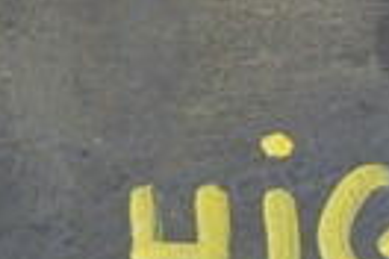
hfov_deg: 6.9
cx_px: 648
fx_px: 3144
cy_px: 269
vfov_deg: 4.7
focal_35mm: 291
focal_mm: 40
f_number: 5.6
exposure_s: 1/20
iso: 400
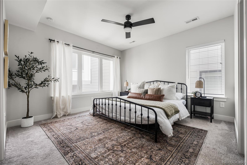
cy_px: 82
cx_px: 124
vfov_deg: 73.8
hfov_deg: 96.7
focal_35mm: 16
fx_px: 110
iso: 200
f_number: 8
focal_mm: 16
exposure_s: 1/1.67
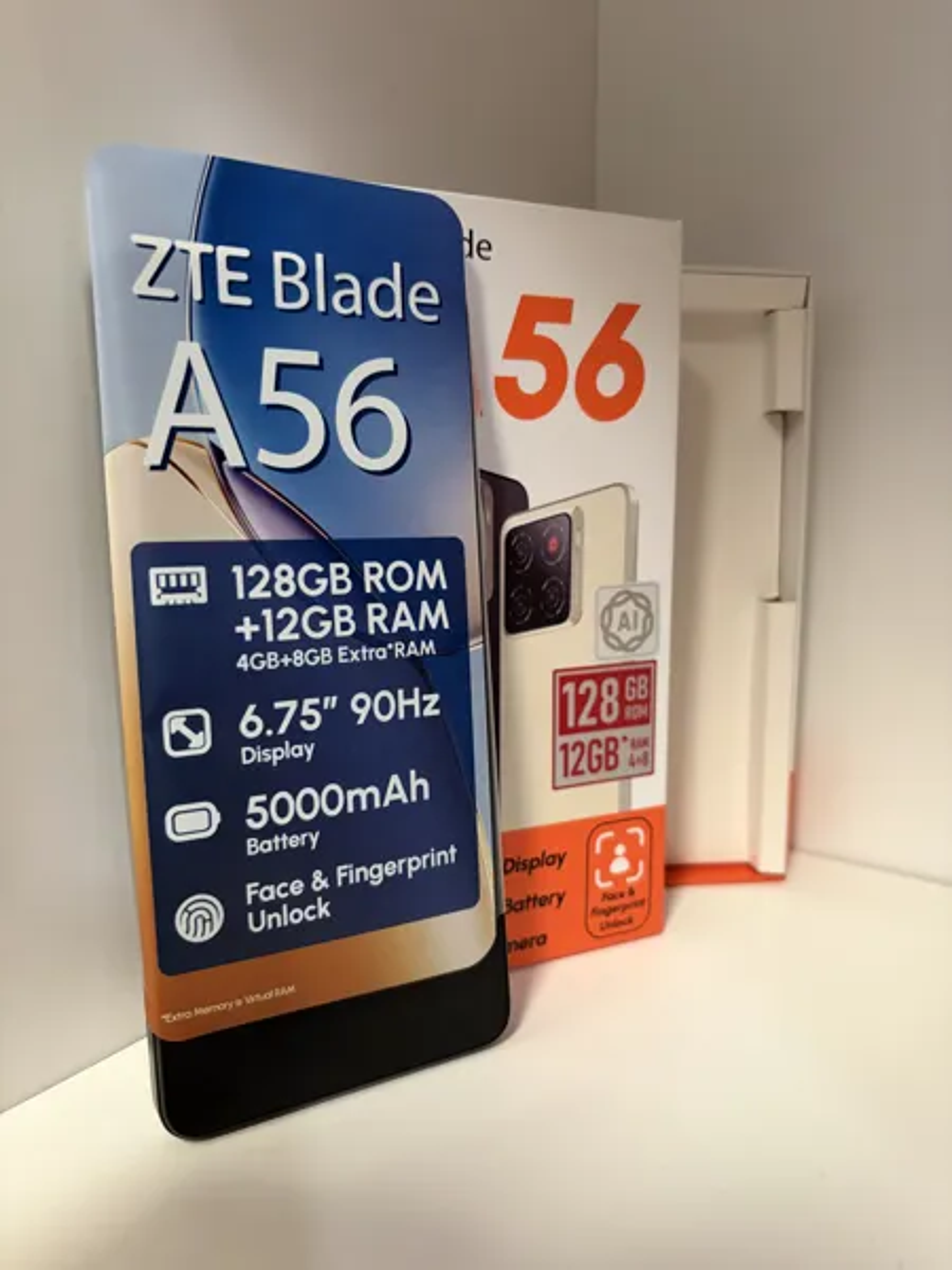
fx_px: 953
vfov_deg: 67.3
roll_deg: +1.0
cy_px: 635
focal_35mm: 26
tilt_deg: -9.7
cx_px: 476
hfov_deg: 53.1
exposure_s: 1/60
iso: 500
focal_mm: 5.96
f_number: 1.6
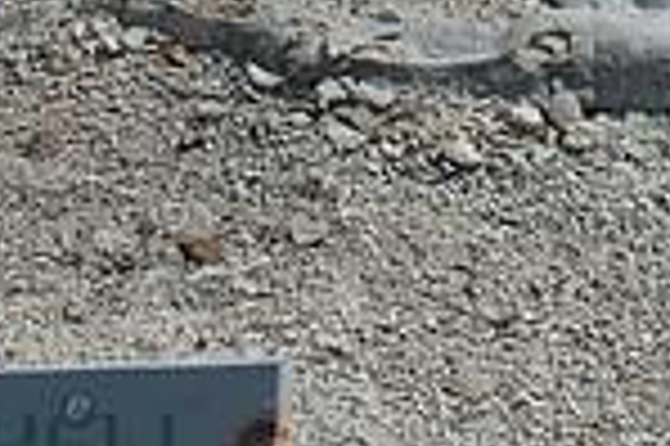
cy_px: -266
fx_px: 2713
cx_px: 877
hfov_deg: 13.6
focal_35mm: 146
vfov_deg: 9.1
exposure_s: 1/250
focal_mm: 25
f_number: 8
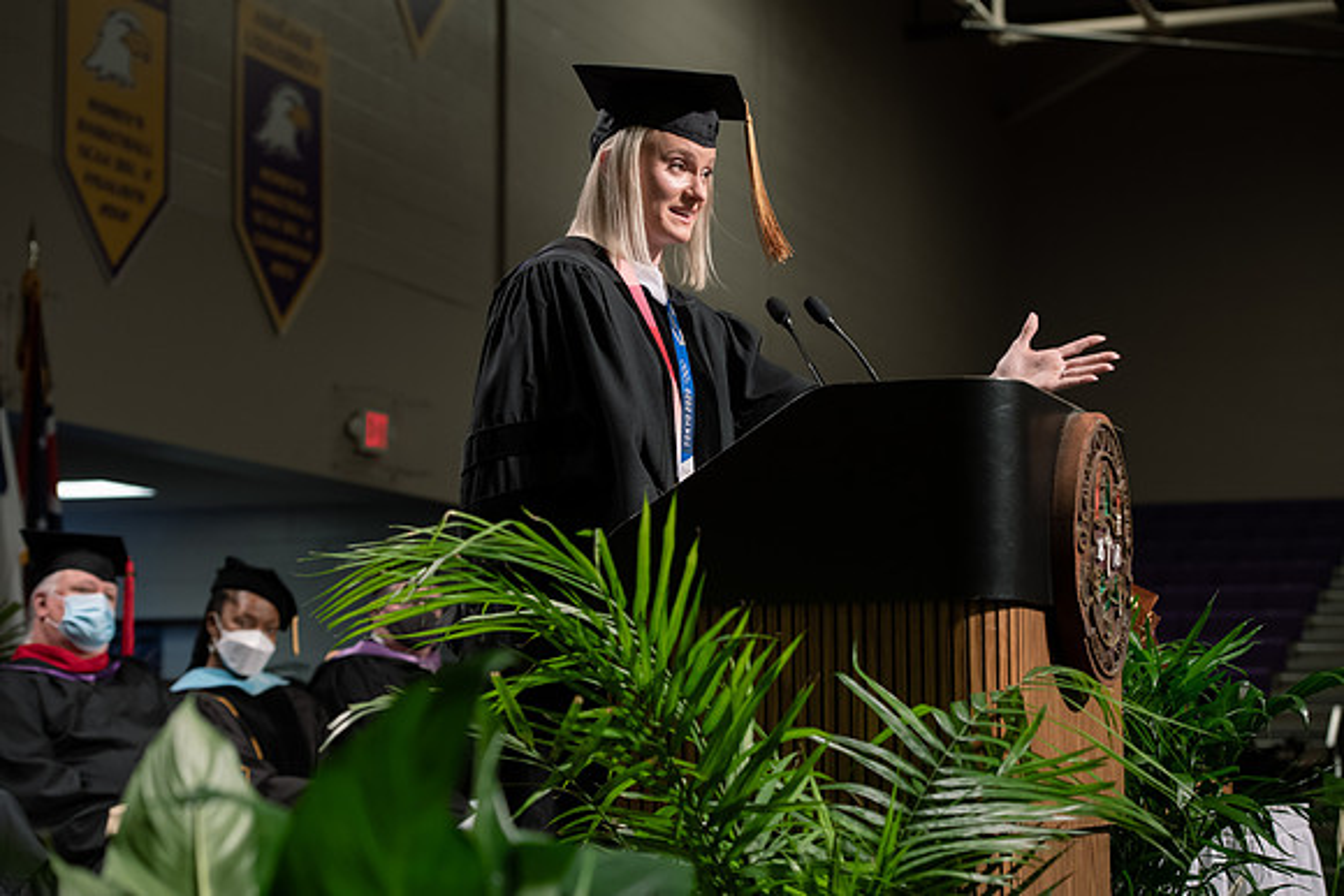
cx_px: 672
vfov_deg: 16.7
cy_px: 448
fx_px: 3062
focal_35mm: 82
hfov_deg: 24.8
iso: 1000
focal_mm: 82
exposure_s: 1/200
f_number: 4.5
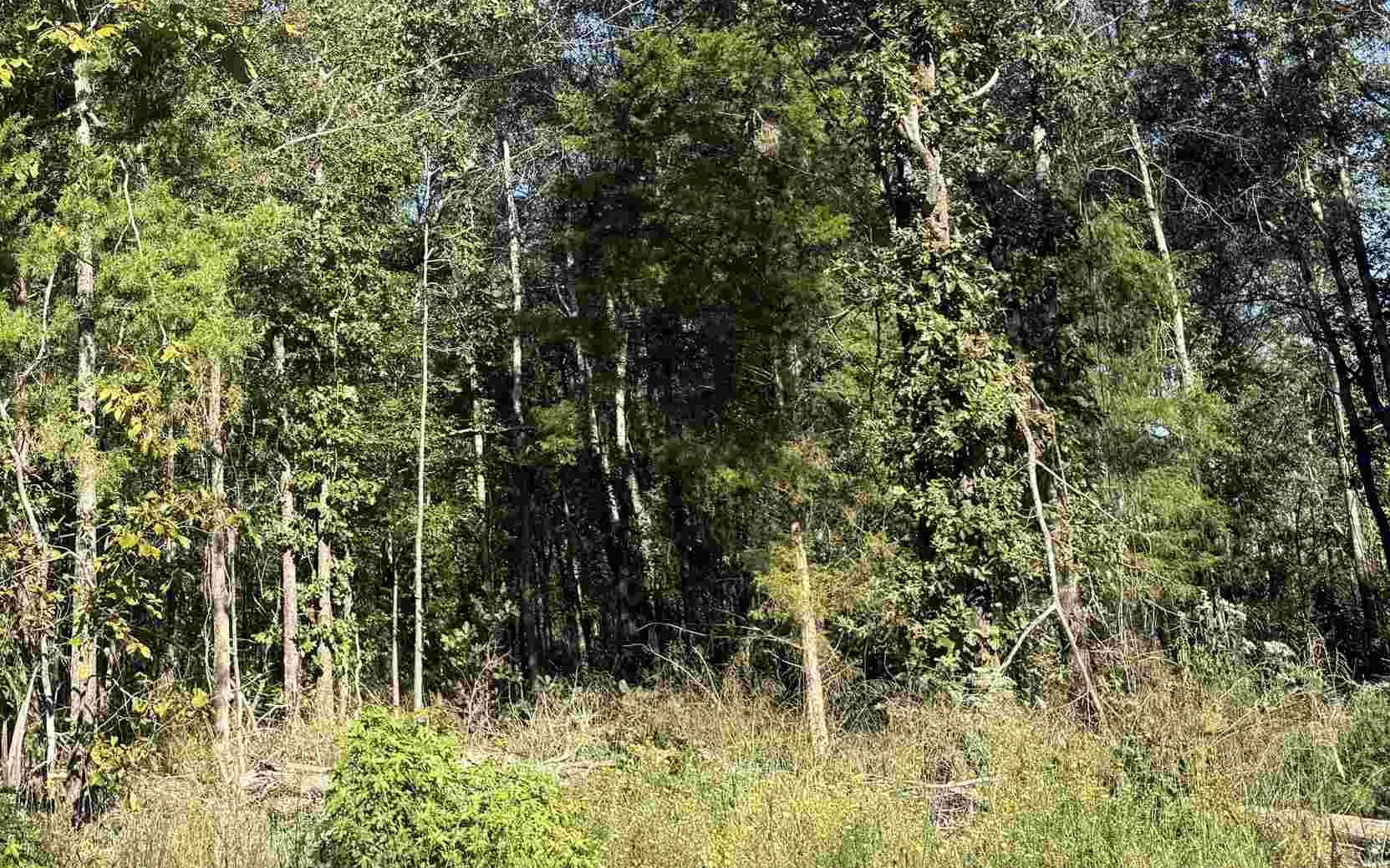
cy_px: 64
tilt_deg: +18.3
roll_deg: -0.2
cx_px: 120
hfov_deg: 39.4
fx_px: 1780
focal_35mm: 47
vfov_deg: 26.4
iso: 80
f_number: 1.78
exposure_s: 1/1689
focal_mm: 6.76
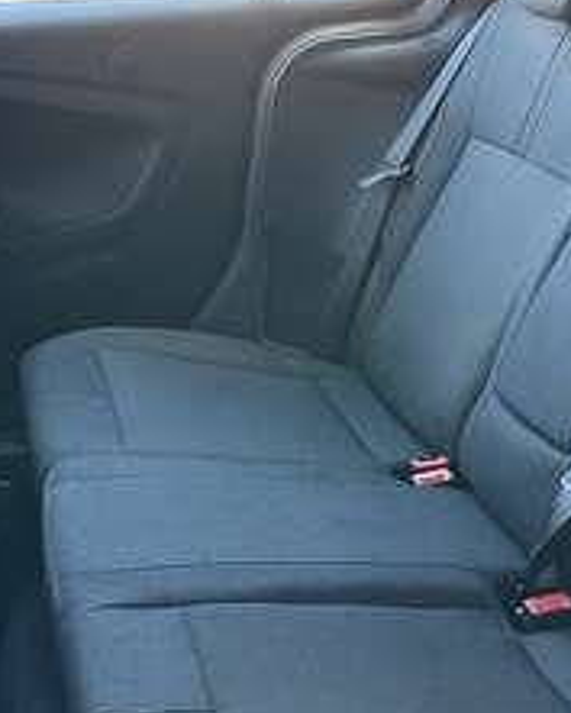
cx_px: 290
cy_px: 363
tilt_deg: -21.1
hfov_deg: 28.1
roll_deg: -3.2
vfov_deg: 34.7
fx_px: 1140
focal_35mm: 54
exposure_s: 1/60
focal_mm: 6.86
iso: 320
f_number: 1.78
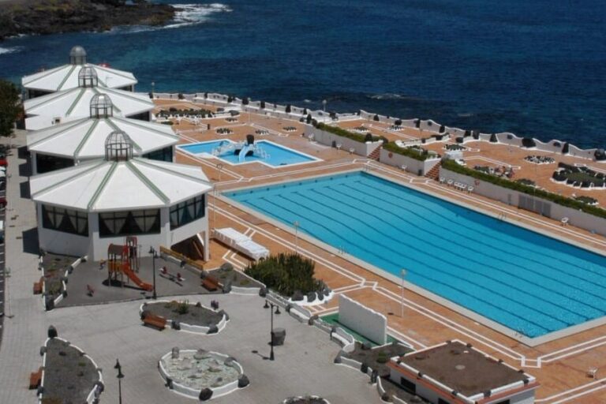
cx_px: 303
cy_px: 202
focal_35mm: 42
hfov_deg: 46.4
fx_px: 707
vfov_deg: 31.9
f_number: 22
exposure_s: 1/160
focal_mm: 28
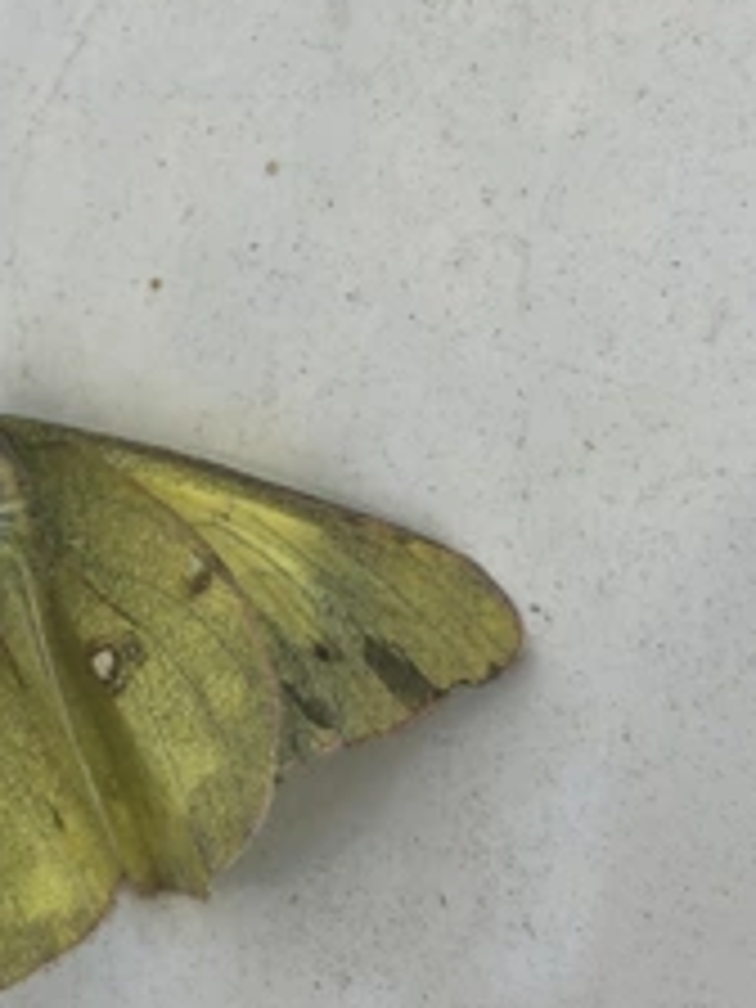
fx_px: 2330
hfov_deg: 18.3
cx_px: 207
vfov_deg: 24.4
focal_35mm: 80
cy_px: 549
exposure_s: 1/121
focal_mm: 3.99
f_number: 1.8
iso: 20
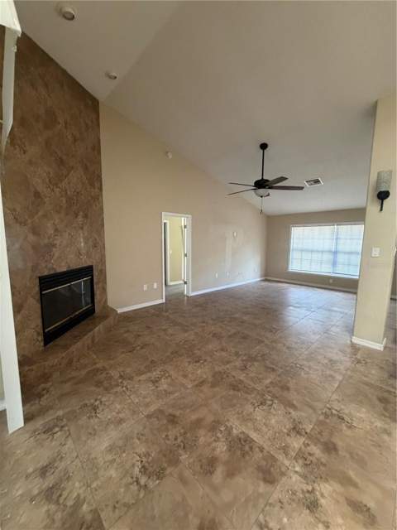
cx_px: 198
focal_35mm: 14
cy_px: 265
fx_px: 214
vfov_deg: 102.1
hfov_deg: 85.7
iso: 640
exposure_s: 1/60
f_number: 2.2
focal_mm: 2.22
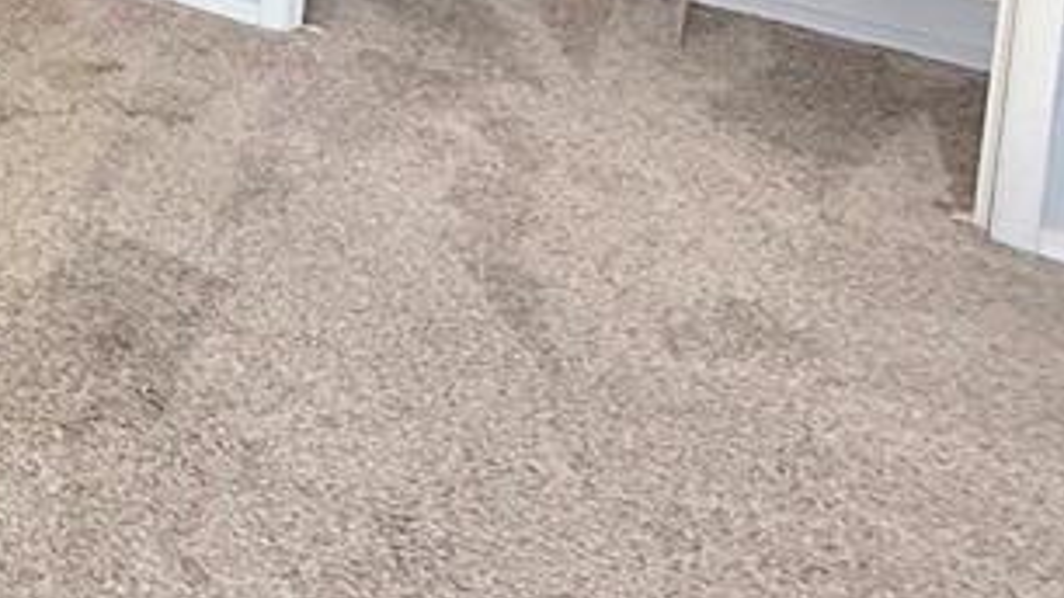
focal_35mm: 51
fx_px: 1439
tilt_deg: -5.0
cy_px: -476
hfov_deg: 33.2
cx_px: -212
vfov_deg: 18.4
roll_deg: -0.2
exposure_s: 1/60
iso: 400
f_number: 2.2
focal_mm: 2.22
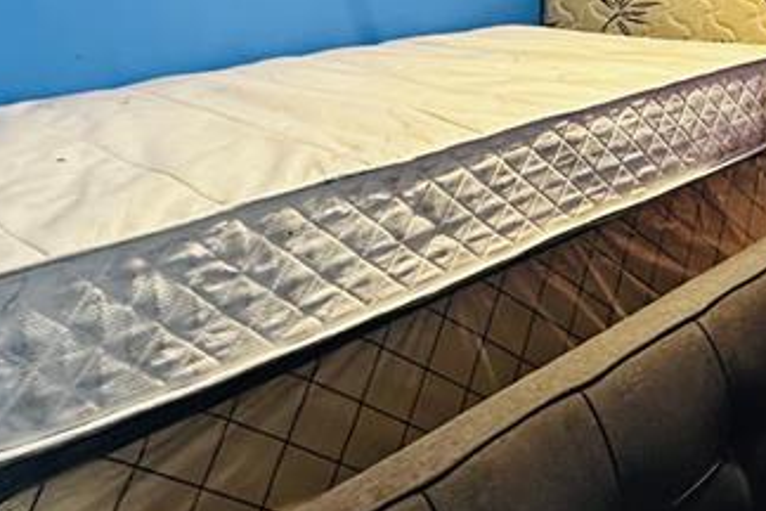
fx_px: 979
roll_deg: +0.1
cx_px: 605
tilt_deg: -16.0
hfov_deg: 41.1
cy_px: 142
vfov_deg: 28.9
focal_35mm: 46
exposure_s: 1/60
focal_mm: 2.22
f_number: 2.2
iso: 400
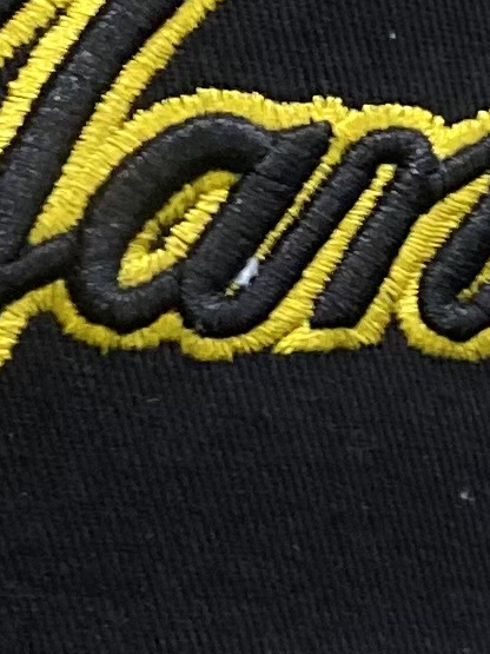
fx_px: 3569
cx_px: 246
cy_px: -82
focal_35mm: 189
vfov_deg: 10.3
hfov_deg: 7.9
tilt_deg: -53.2
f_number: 1.8
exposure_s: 1/40
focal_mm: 4.25
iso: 400
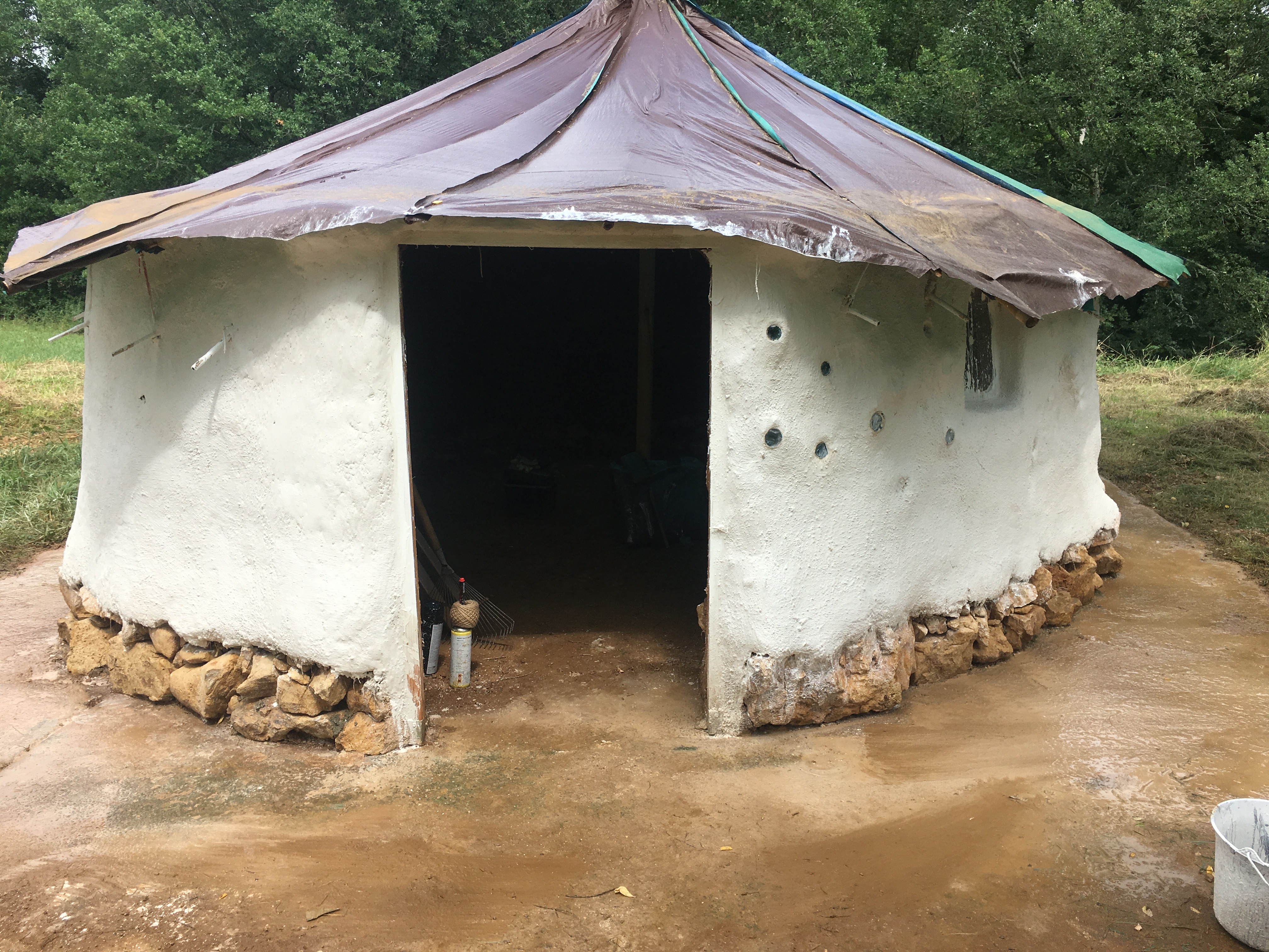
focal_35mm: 29
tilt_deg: -11.2
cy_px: 476
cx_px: 634
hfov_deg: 61.7
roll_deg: -0.8
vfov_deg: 48.2
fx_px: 1063
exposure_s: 1/785
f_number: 2.2
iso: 25
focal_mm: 4.15
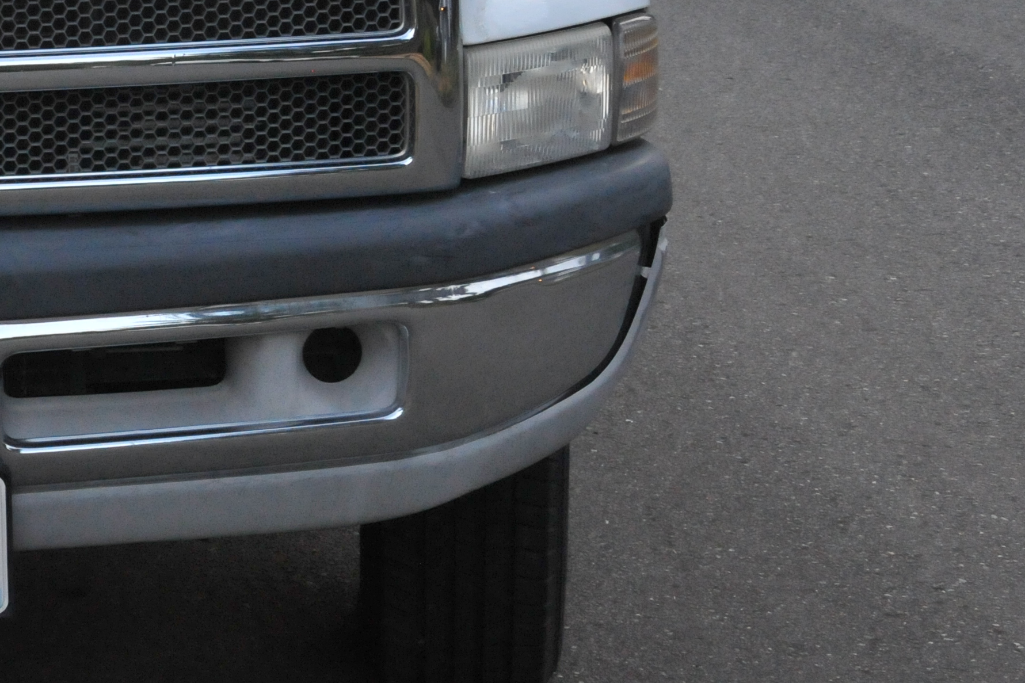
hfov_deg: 21.5
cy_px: 25
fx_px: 2568
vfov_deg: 14.9
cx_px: -78
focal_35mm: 90
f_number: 7.1
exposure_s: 1/200
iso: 1600
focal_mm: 25
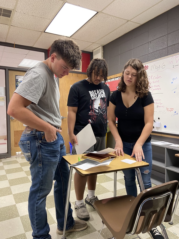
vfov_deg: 67.3
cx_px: 90
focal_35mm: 26
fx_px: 179
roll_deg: +0.1
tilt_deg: -3.8
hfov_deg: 53.1
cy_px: 120
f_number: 1.8
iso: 200
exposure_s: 1/60
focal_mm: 4.25
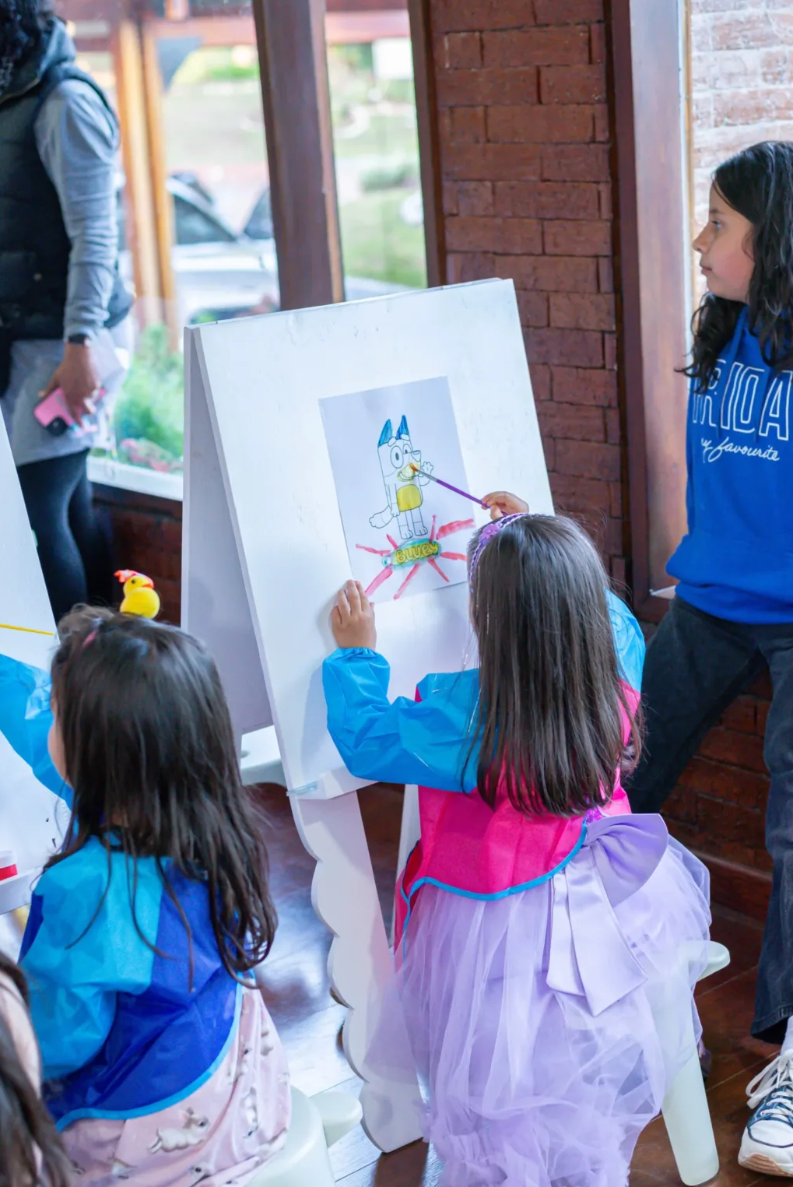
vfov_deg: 33.9
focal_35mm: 59
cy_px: 663
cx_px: 433
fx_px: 1946
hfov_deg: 23.0
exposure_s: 1/200
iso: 800
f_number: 3.2
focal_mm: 50
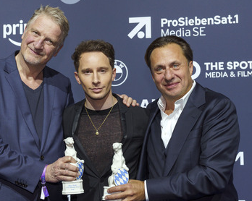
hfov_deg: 41.0
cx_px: 104
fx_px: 335
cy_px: 107
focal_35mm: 45
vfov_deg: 33.4
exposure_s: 1/250
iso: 1250
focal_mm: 37
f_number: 5
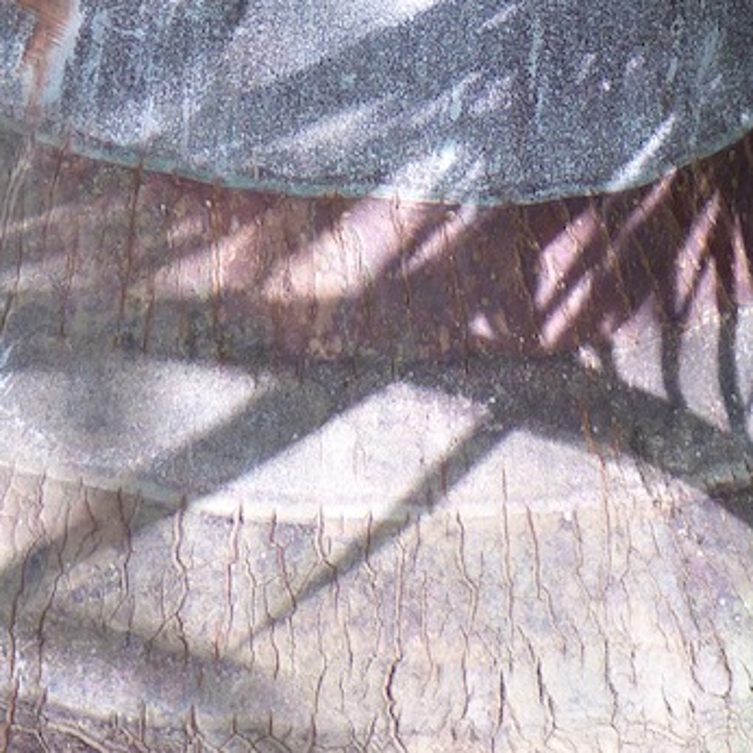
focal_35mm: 434
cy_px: -133
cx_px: 390
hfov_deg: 4.0
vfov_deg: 4.0
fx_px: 10681
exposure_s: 1/80
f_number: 2.8
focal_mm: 27
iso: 100
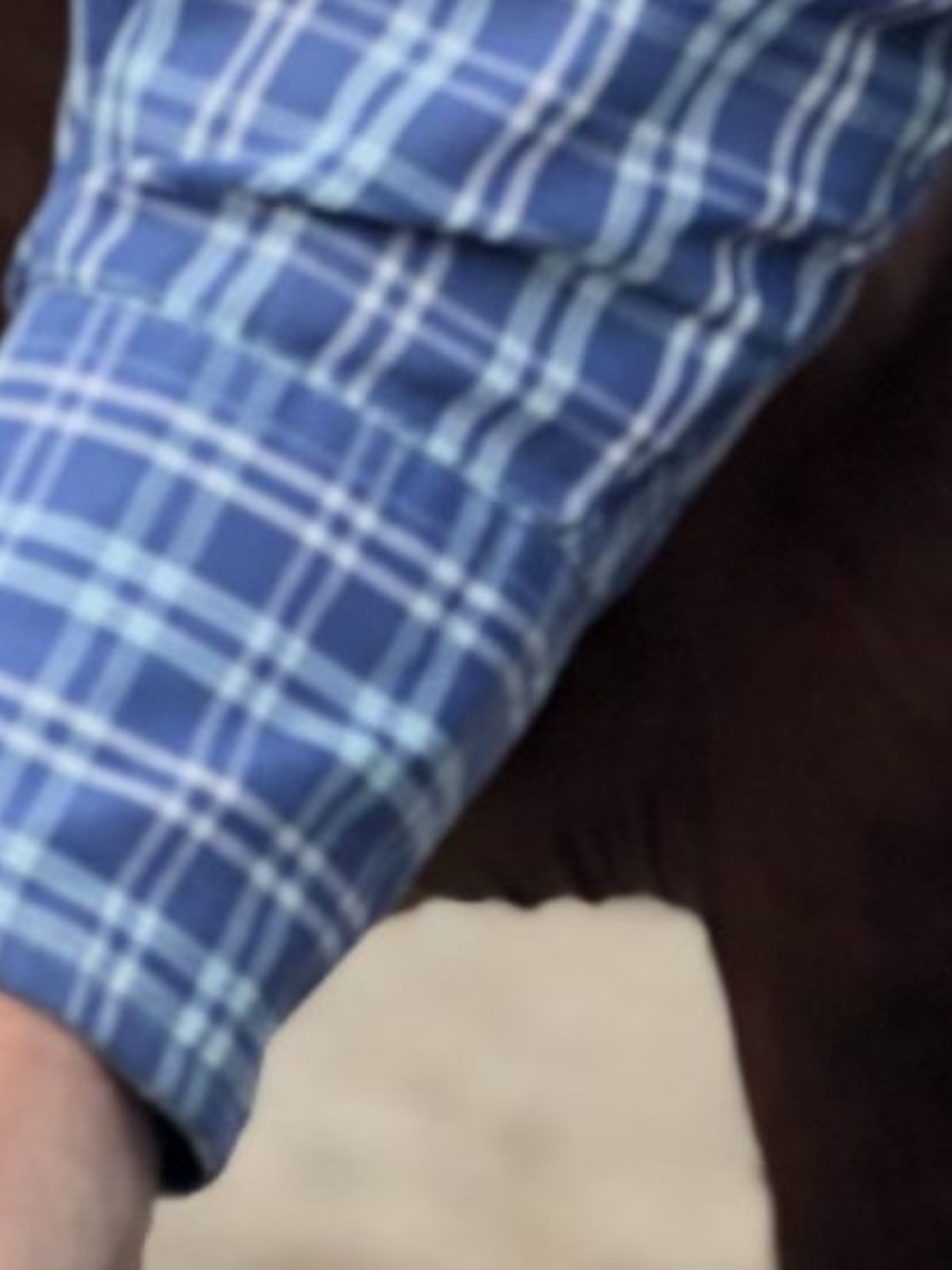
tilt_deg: -2.0
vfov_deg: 5.0
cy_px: -2296
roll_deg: +0.7
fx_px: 13934
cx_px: 494
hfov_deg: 3.9
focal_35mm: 380
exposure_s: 1/163
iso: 16
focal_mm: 6
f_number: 2.4
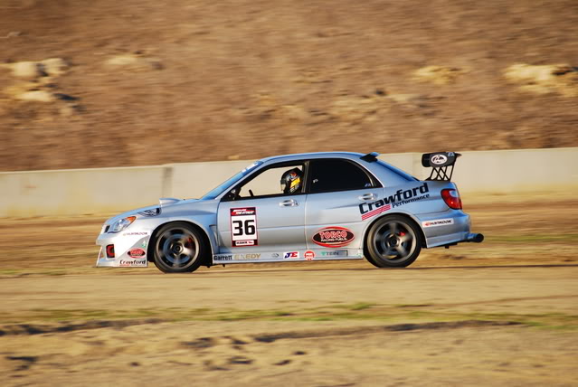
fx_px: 4703
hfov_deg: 7.0
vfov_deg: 4.7
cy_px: 194
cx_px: 289
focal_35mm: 292
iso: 100
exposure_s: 1/250
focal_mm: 195
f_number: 5
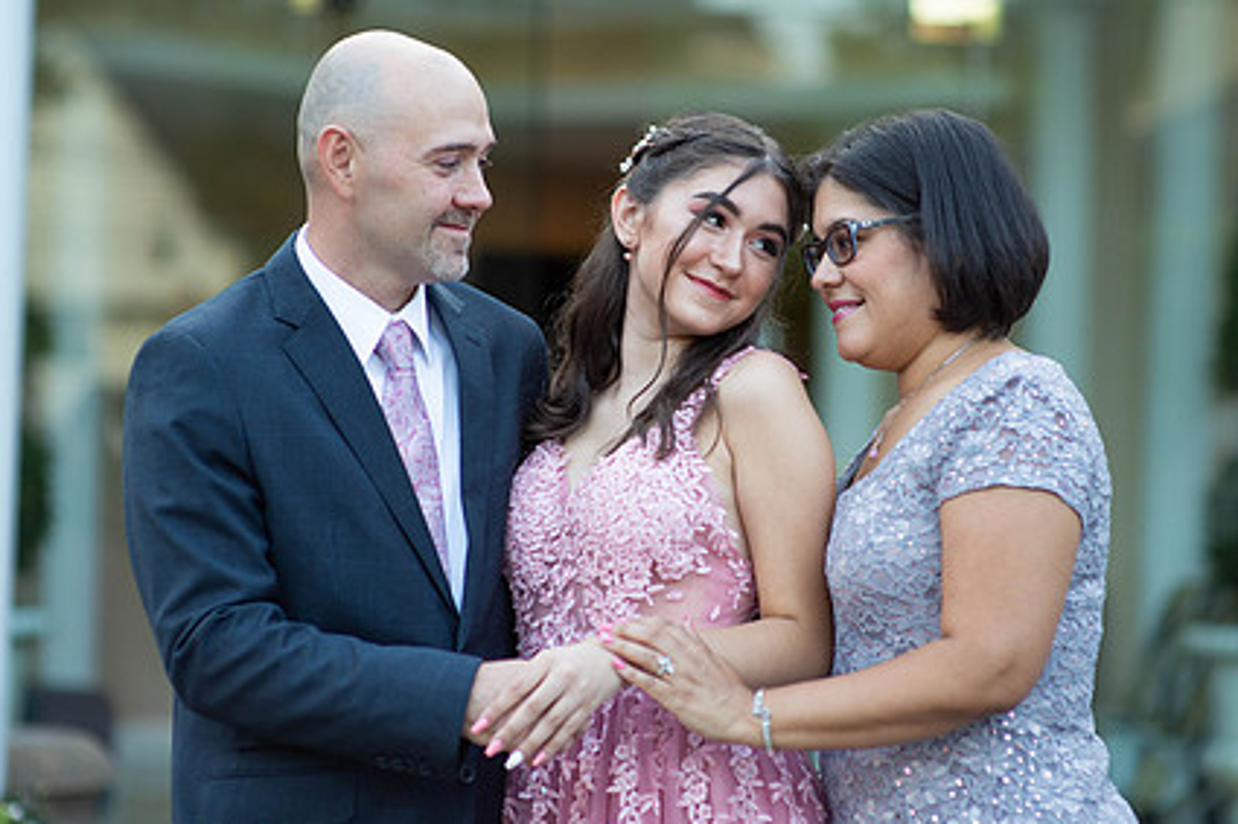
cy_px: 422
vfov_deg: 11.8
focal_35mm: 116
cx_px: 708
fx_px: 3987
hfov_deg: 17.6
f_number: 2
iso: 250
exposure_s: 1/500
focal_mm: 85
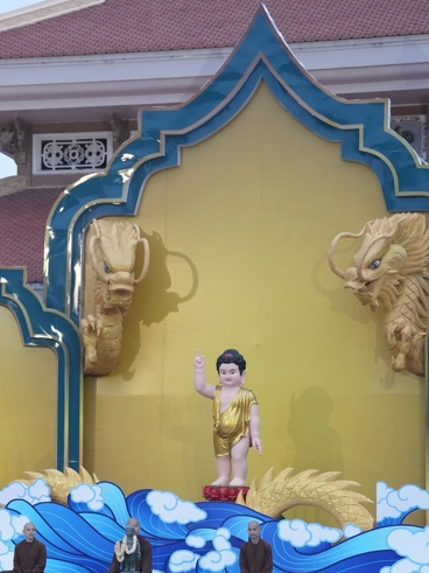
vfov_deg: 15.4
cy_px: 352
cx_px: 134
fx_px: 2116
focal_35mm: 128
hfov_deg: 11.6
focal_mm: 67
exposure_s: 1/250
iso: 4000
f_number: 2.8
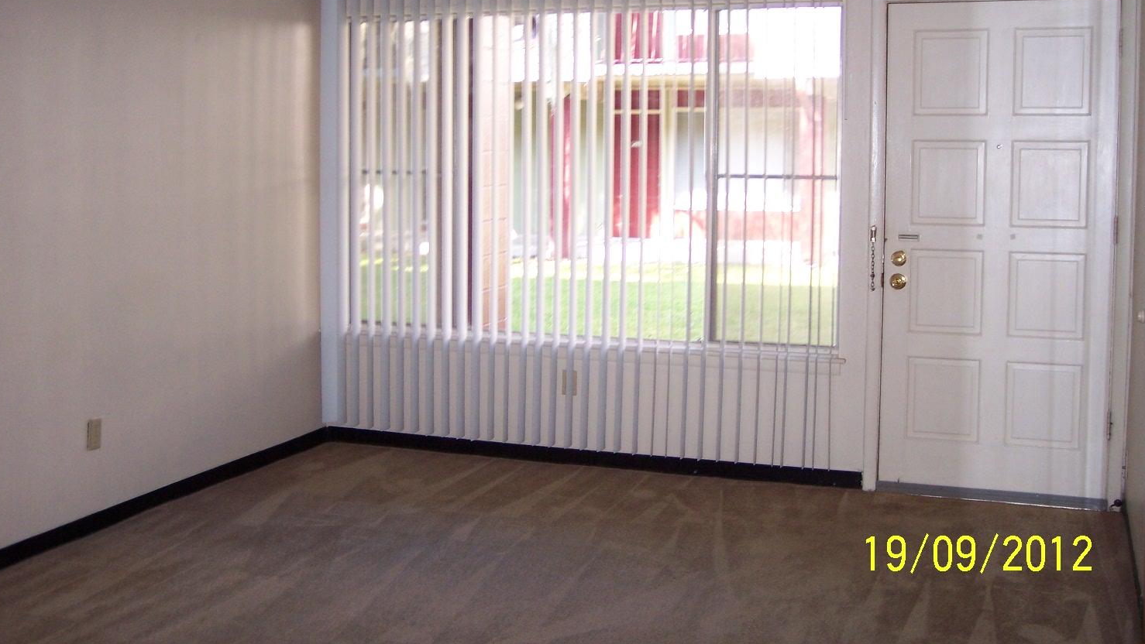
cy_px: 224
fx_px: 1306
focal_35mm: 43
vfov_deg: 27.6
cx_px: 573
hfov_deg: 47.3
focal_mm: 8
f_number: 2.8
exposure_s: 1/60
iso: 140
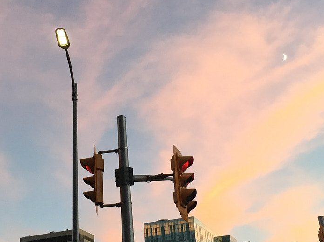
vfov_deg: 21.7
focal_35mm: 67
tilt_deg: +26.8
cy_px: 58
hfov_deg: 28.8
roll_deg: +0.3
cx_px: 104
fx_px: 627
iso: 32
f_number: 2.2
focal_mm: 4.15
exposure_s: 1/40
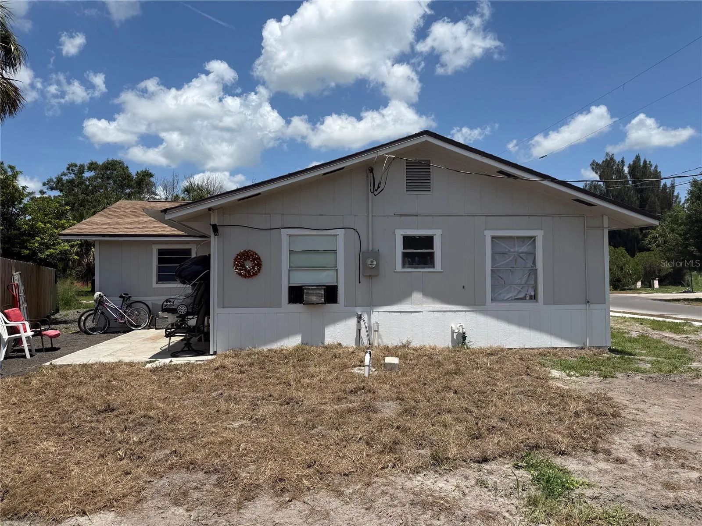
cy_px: 263
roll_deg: +0.1
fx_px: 487
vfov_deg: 56.8
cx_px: 351
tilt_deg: +1.2
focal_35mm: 24
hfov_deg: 71.6
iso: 80
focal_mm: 6.76
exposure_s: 1/6711
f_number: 1.78
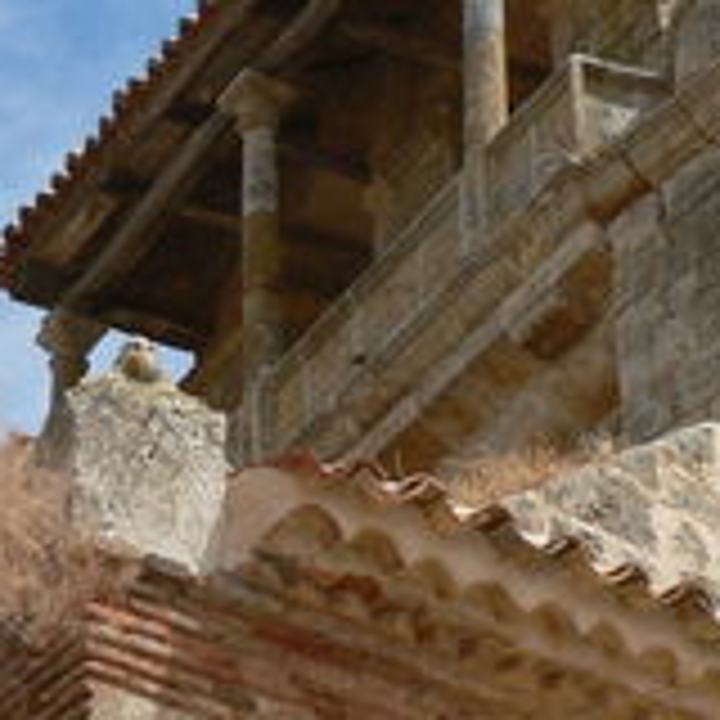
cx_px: 338
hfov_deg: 9.5
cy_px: 360
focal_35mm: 184
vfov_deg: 9.5
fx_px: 4330
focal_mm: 11.6
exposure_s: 1/500
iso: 64
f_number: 5
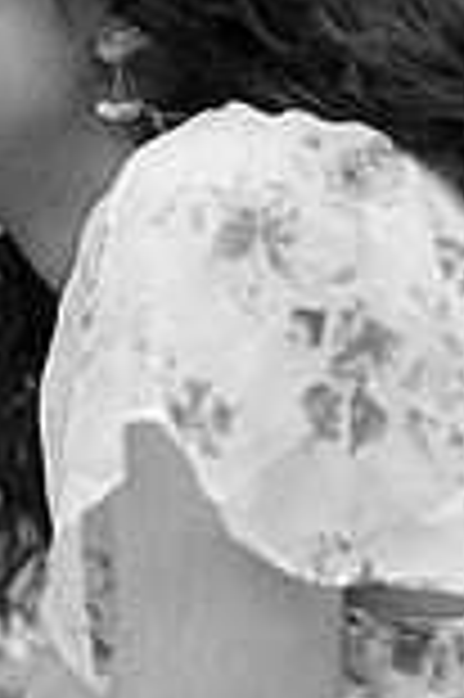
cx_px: -14
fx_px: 4786
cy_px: 392
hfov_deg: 5.5
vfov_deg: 8.3
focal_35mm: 247
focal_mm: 85
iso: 250
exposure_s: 1/250
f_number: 1.8
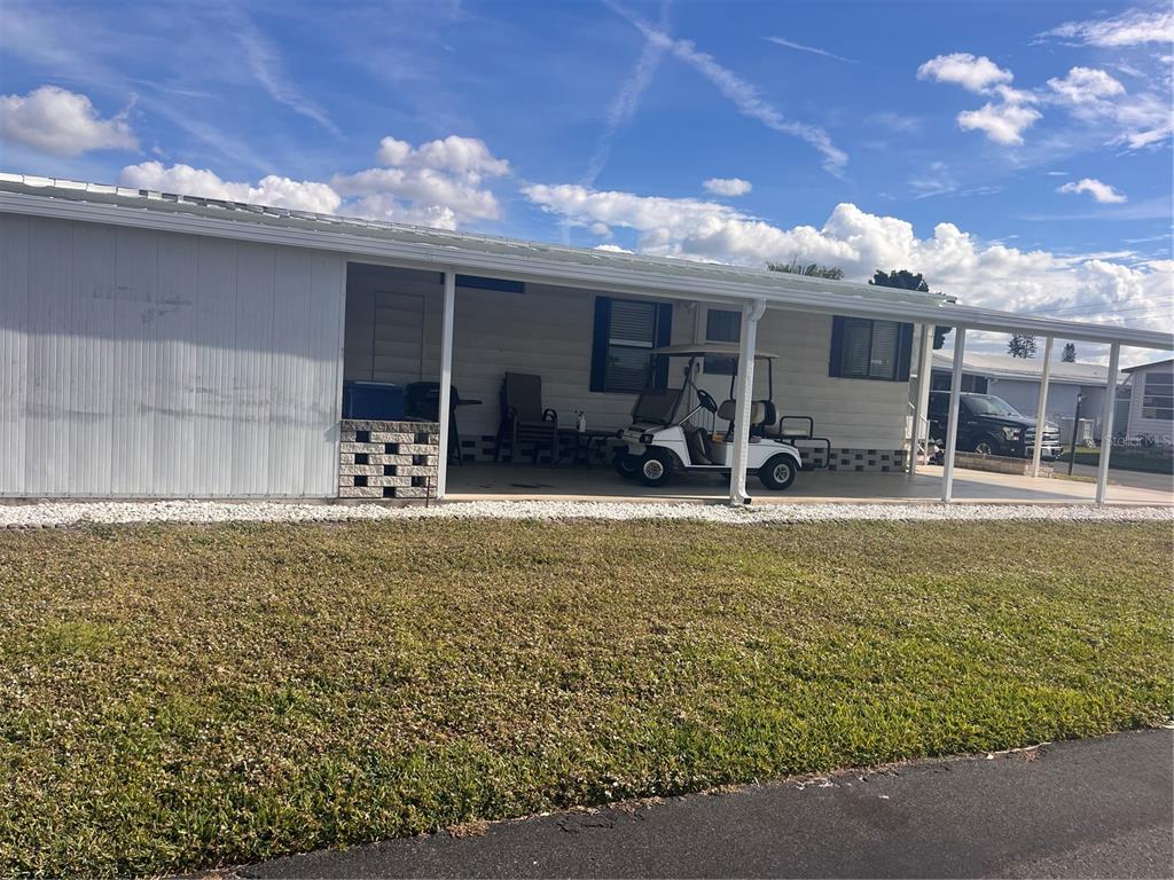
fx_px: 882
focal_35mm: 26
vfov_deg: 53.1
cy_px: 440
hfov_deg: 67.3
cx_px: 587
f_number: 1.6
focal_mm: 5.1
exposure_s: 1/3413
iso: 50
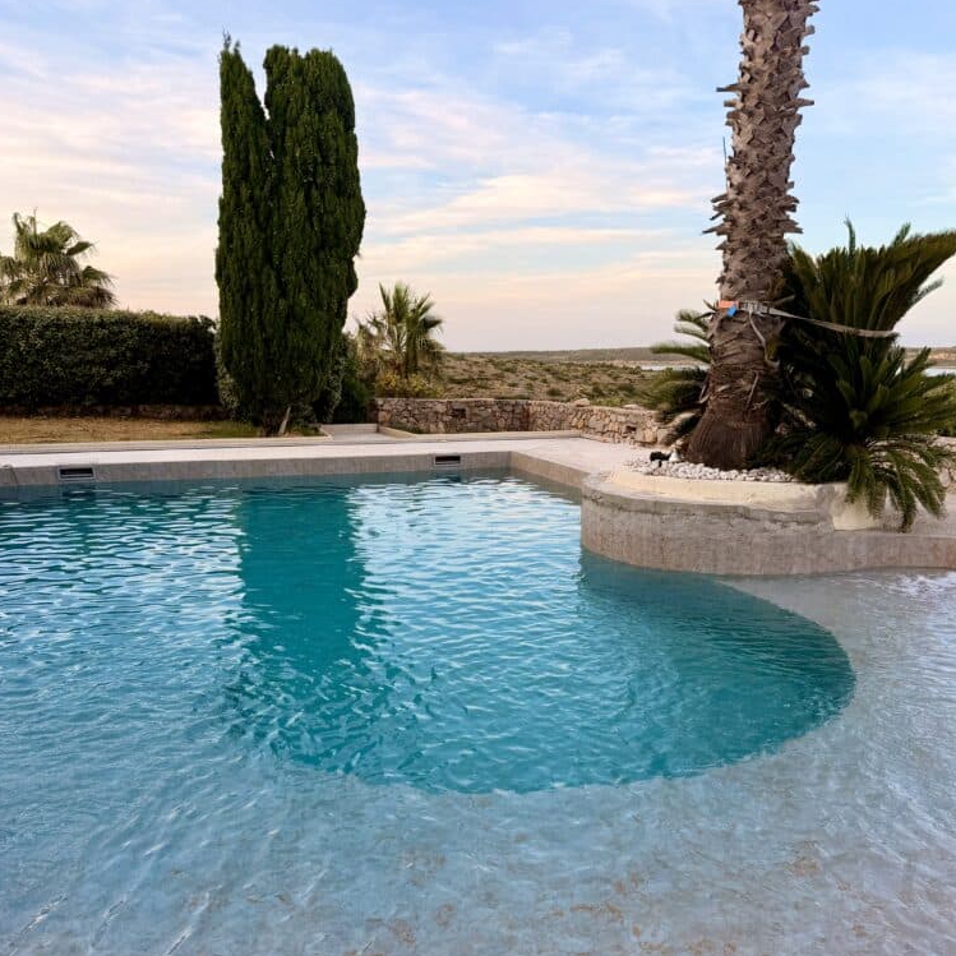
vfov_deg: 54.9
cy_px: 605
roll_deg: -0.1
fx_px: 906
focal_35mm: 29
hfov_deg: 55.6
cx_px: 477
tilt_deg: -15.5
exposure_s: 1/330
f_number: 1.78
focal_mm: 6.76
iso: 80
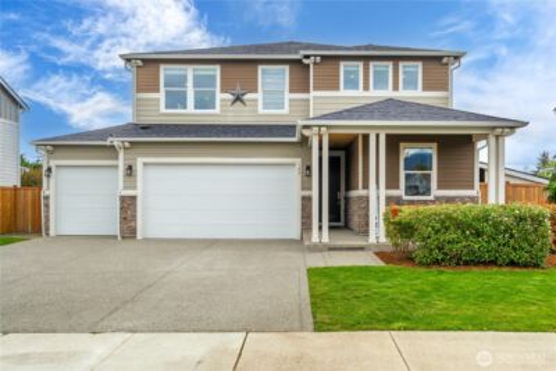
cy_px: 186
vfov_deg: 57.3
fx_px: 340
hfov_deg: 78.6
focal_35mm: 22
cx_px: 278
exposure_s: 1/80
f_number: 8
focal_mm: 22
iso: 100
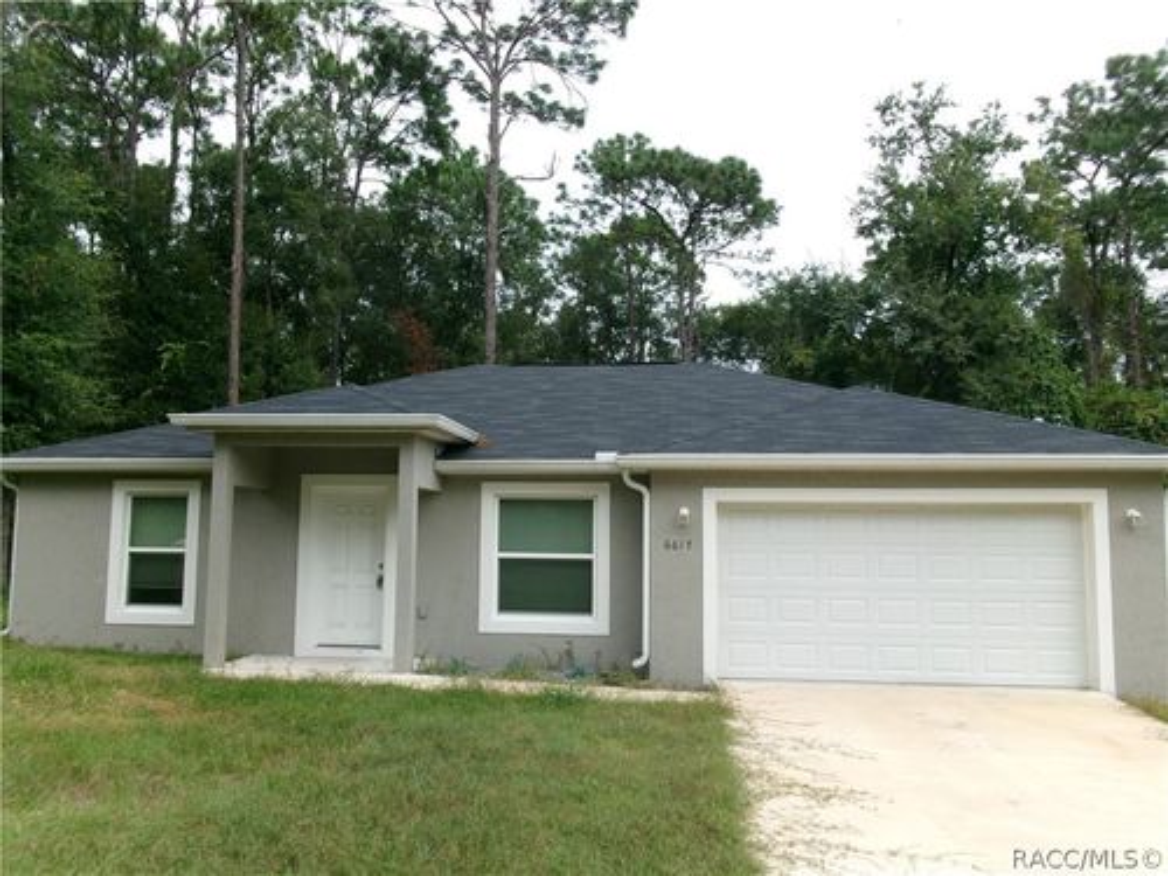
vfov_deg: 49.7
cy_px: 438
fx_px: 945
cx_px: 584
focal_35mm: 28
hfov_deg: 63.4
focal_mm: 5.1
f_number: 10.8
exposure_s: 1/56
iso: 100
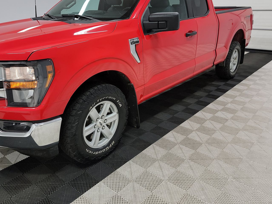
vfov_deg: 46.4
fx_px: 236
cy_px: 77
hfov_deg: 59.6
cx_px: 112
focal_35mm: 30
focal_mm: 6.7
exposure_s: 1/119
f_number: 1.8
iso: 98
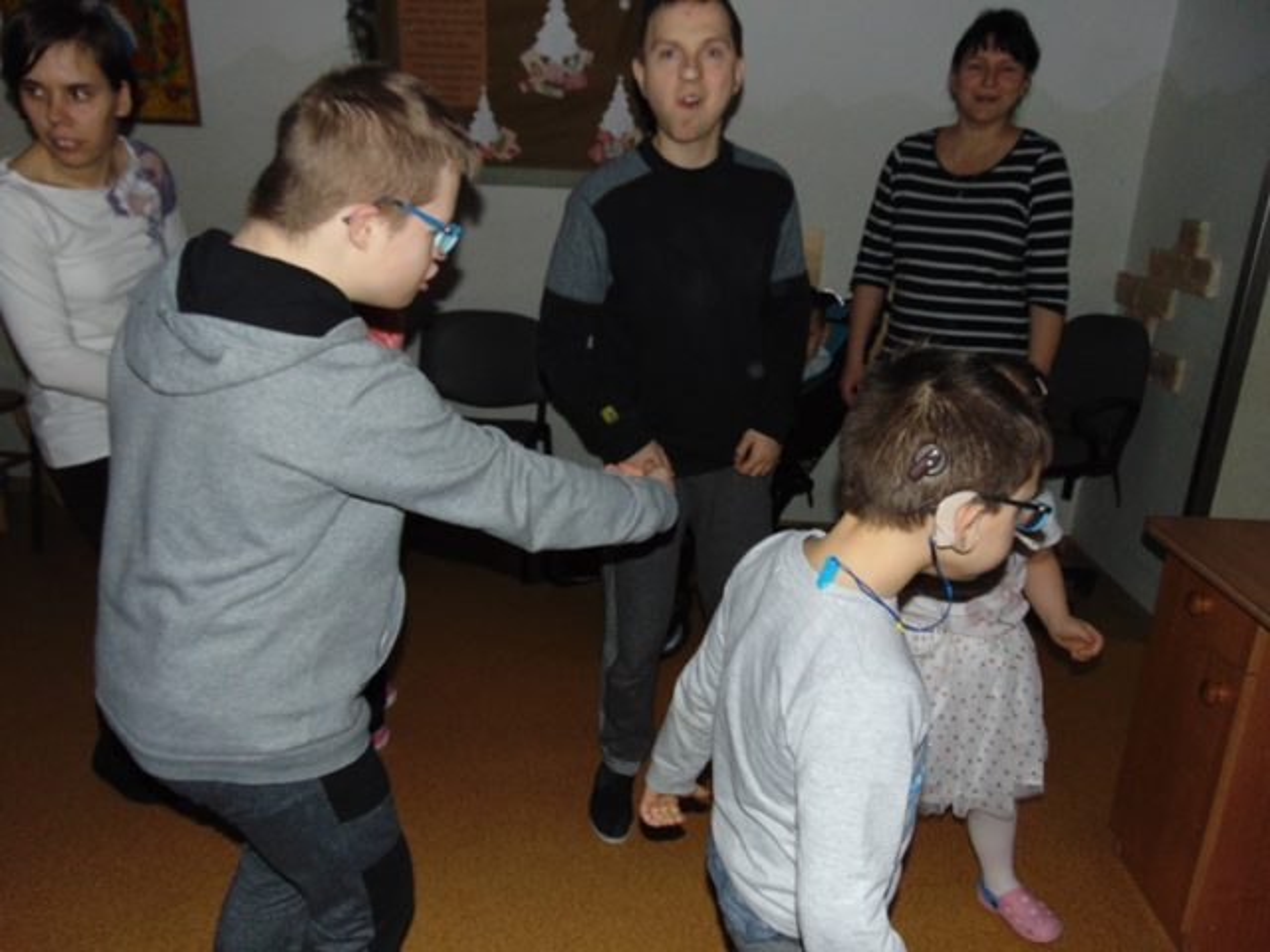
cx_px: 635
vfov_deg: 54.9
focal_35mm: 25
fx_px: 917
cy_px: 476
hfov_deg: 69.4
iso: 200
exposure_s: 1/30
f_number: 3
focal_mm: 4.5
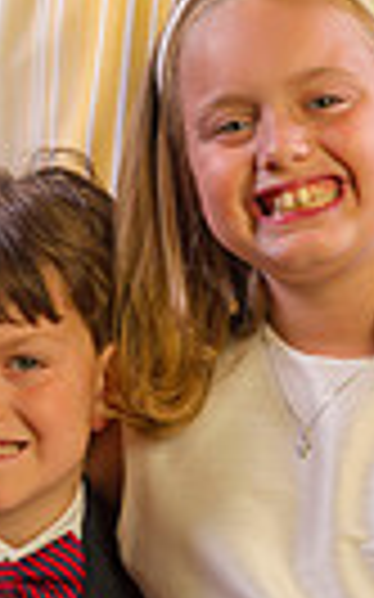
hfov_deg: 6.9
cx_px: 241
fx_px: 3102
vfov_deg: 11.0
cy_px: 144
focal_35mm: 190
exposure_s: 1/200
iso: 100
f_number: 8
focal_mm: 55
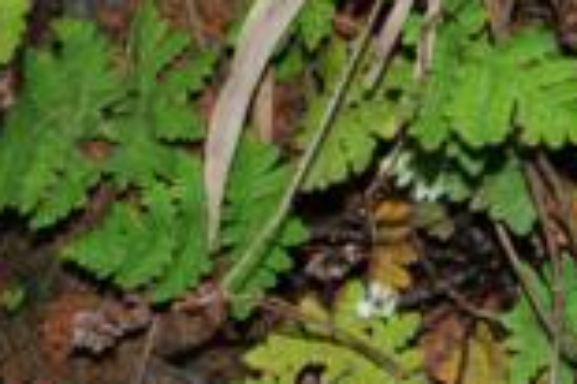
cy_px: -302
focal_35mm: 408
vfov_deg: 3.3
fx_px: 6532
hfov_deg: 5.0
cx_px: -37
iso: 200
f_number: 14
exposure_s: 1/60
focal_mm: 70
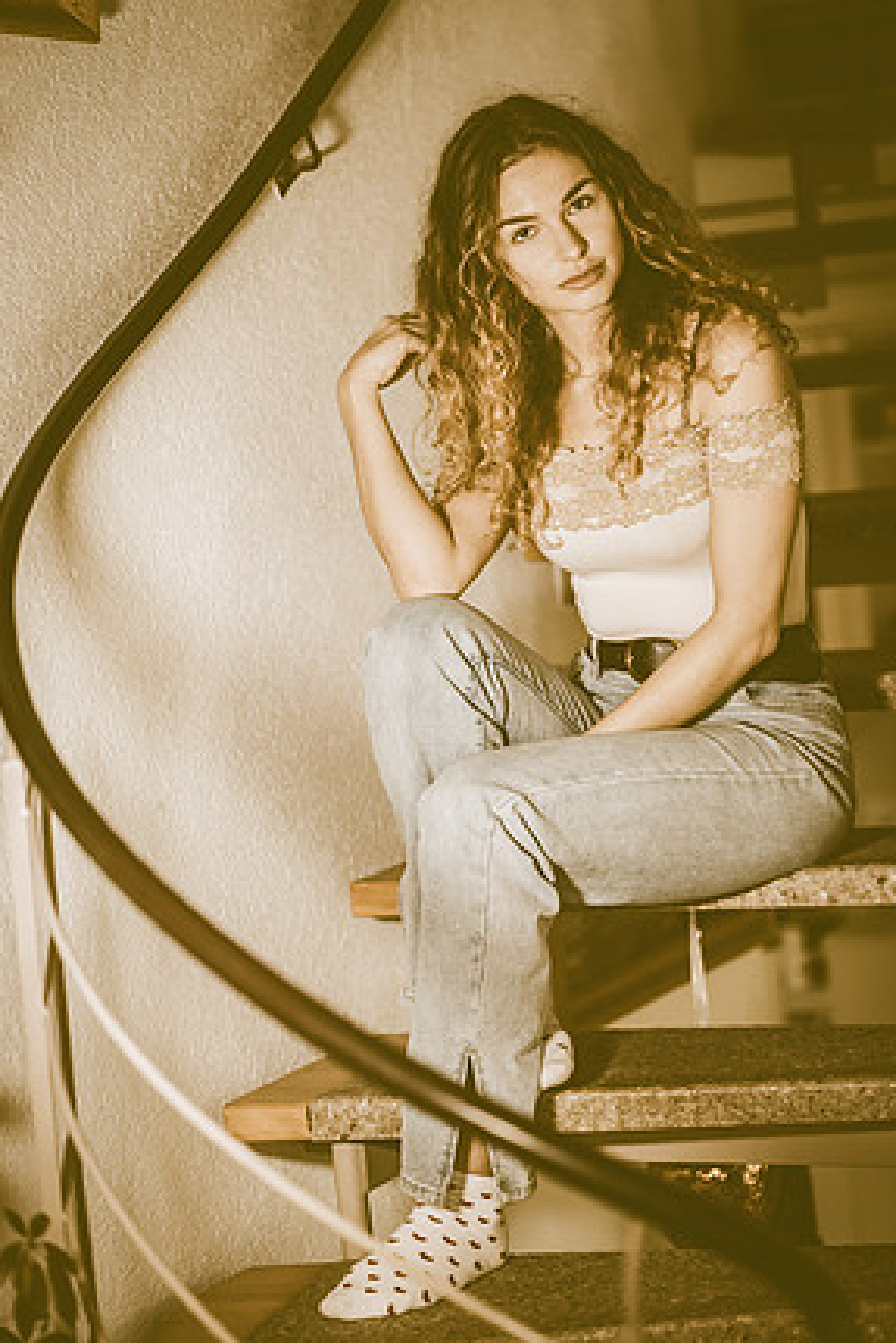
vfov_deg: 22.9
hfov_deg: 15.4
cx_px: 462
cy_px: 681
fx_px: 3320
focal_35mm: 89
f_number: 1.8
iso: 320
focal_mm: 85
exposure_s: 1/200
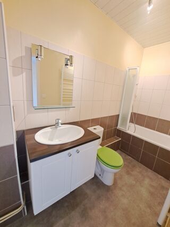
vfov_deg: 106.2
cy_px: 114
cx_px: 85
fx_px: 85
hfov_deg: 89.9
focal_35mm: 13
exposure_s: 1/33
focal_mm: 1.74
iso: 200
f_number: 2.2
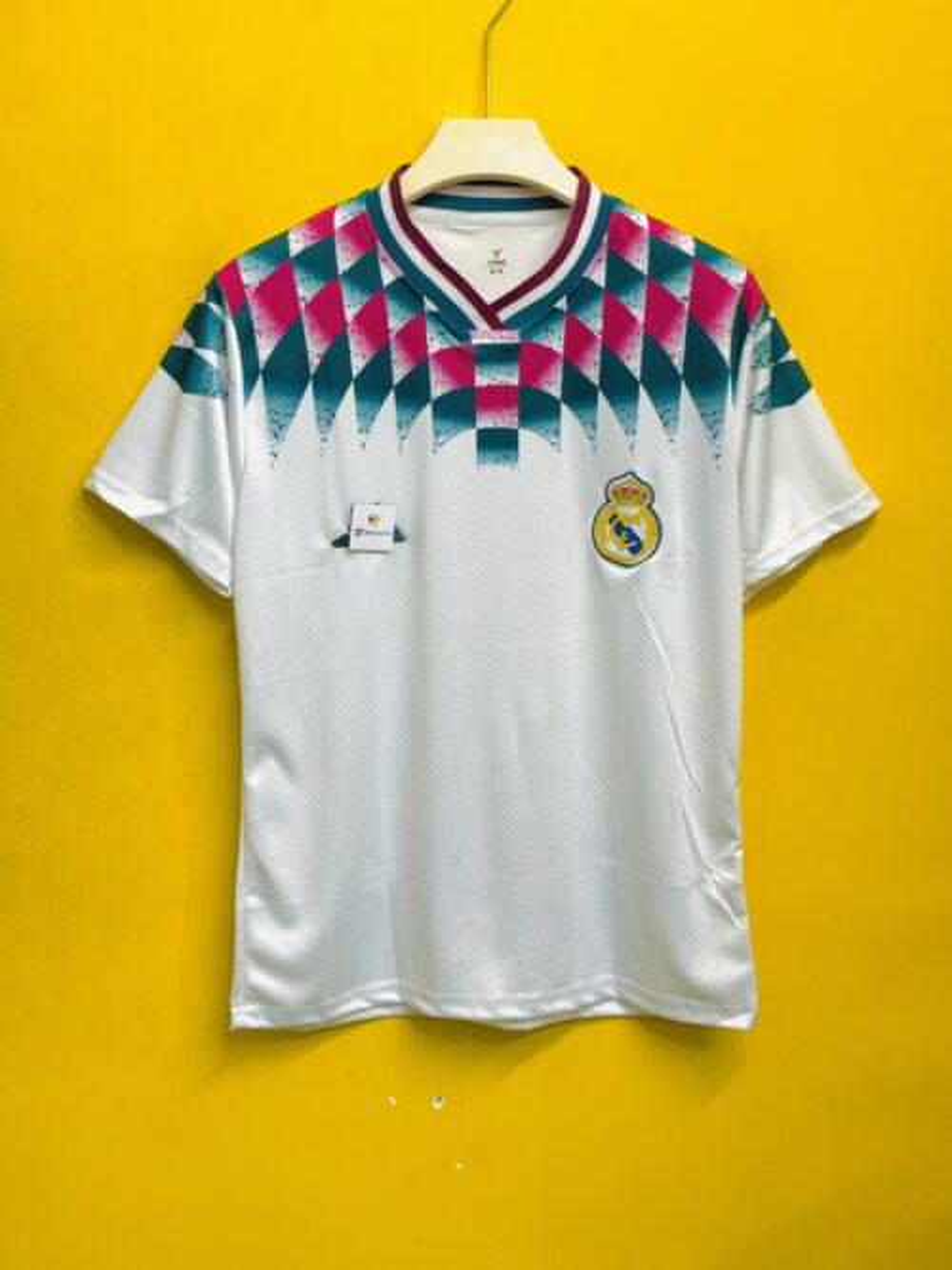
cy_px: 635
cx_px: 476
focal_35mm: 52
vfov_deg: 36.8
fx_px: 1907
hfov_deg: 28.0
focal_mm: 5.96
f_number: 1.6
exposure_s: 1/88
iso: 50
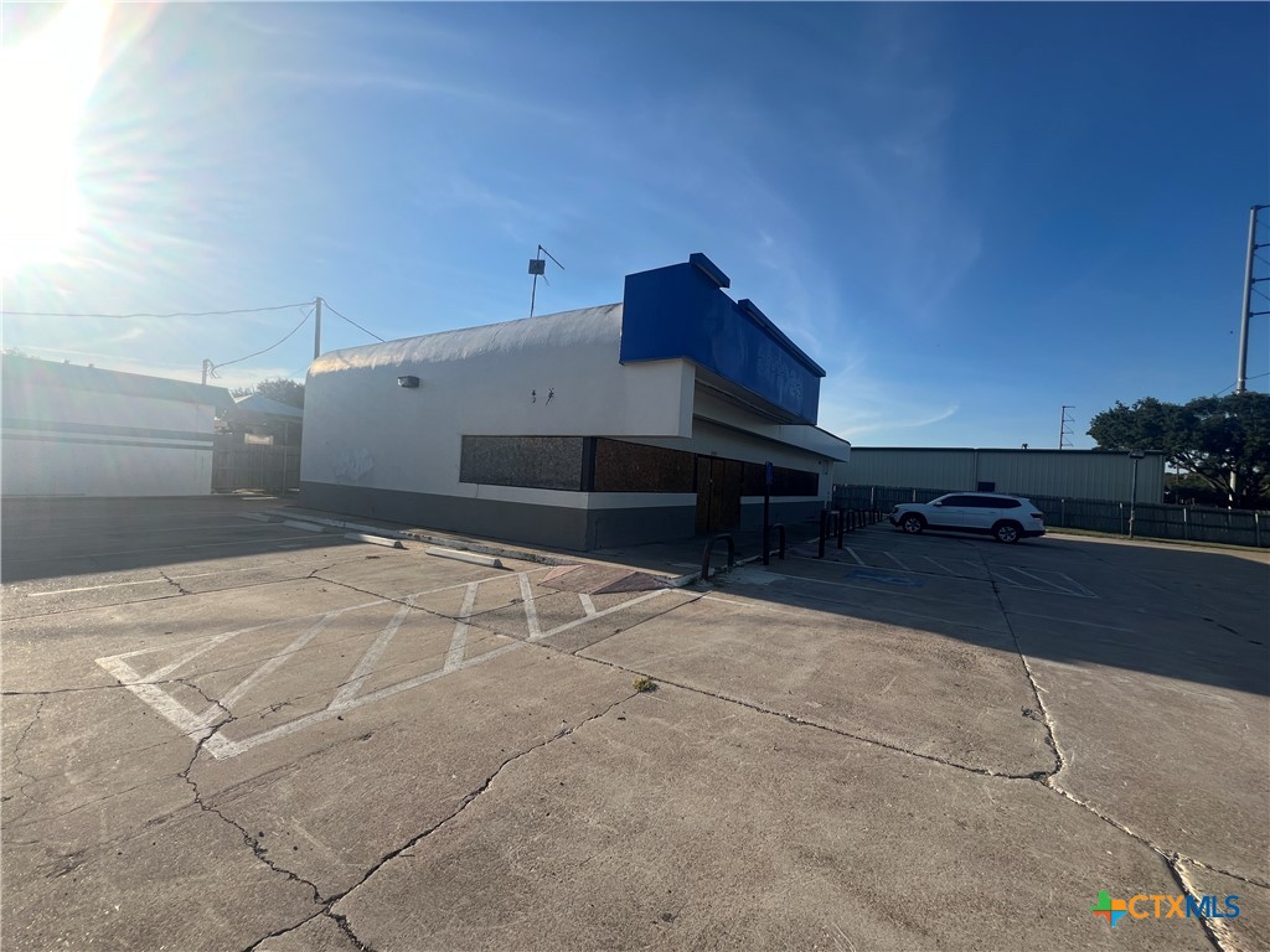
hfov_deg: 106.2
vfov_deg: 89.9
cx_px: 635
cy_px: 476
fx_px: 477
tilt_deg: -0.9
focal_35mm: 13
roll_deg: -3.5
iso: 32
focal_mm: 1.57
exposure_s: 1/1292
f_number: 1.8
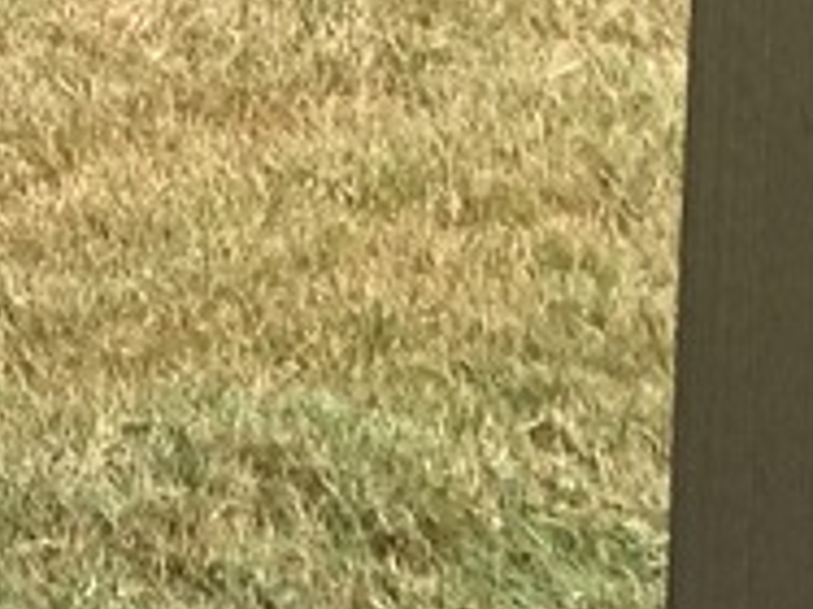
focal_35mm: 200
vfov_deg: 6.5
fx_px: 4694
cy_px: -1505
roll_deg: -0.7
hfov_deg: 8.0
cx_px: -1878
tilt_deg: -0.2
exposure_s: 1/2421
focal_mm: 4.25
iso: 25
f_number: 1.8
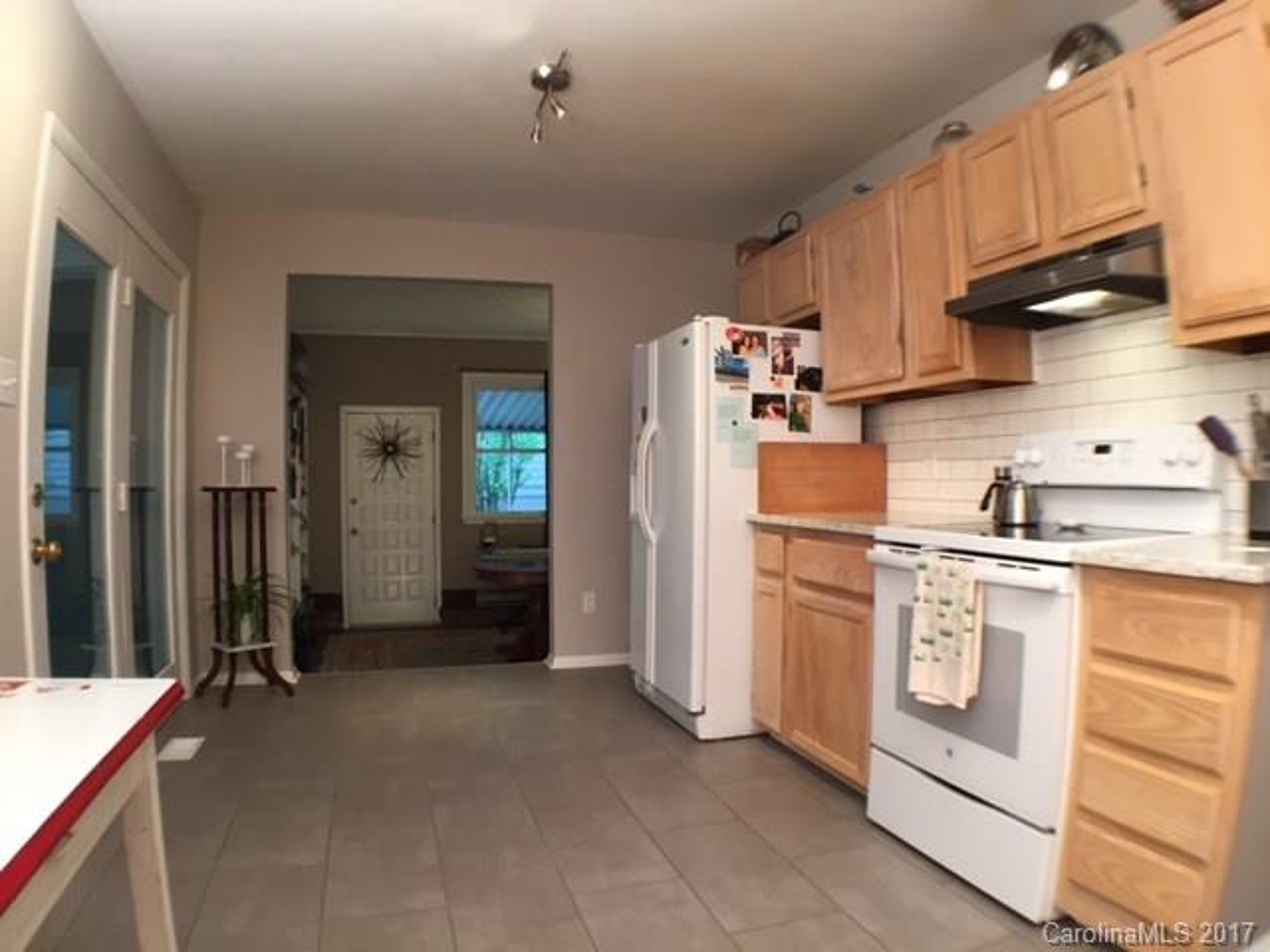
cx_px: 635
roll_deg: -0.7
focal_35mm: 29
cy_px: 476
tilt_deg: +0.6
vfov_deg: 48.2
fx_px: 1064
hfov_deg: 61.7
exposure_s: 1/30
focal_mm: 4.15
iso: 64
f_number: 2.2
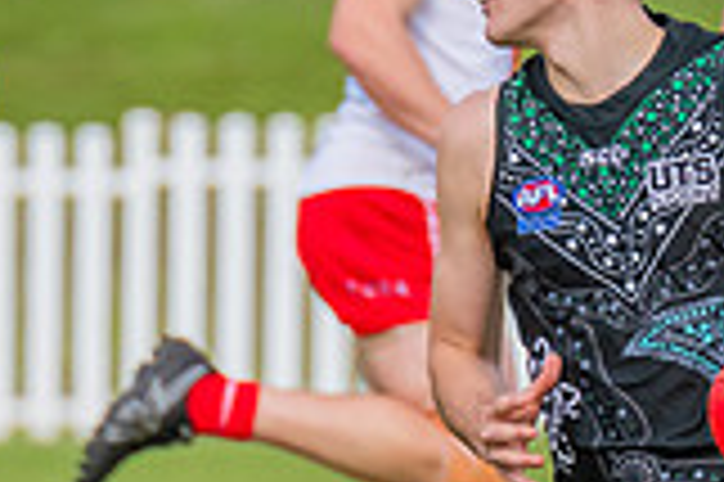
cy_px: 221
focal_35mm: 2706
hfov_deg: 0.8
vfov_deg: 0.5
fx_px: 54364
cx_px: 597
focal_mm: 420
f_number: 7.1
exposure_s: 1/1600
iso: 800
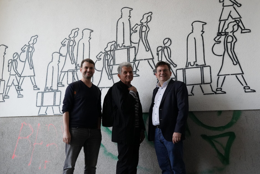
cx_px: 131
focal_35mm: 38
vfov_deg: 35.0
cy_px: 86
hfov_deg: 50.6
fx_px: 275
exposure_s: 1/320
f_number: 8
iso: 8000
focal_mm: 37.1
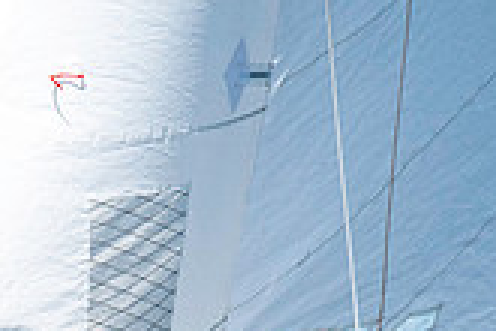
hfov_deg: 1.3
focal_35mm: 1579
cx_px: -162
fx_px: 21753
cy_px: 573
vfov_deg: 0.9
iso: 500
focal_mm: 300
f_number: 5
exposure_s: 1/5000
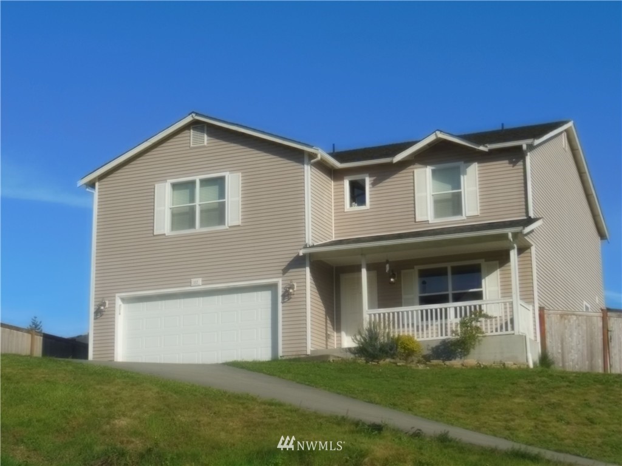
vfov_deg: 21.0
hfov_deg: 27.8
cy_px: 233
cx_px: 311
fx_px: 1258
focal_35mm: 70
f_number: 5.2
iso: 125
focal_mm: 12.4
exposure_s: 1/1000
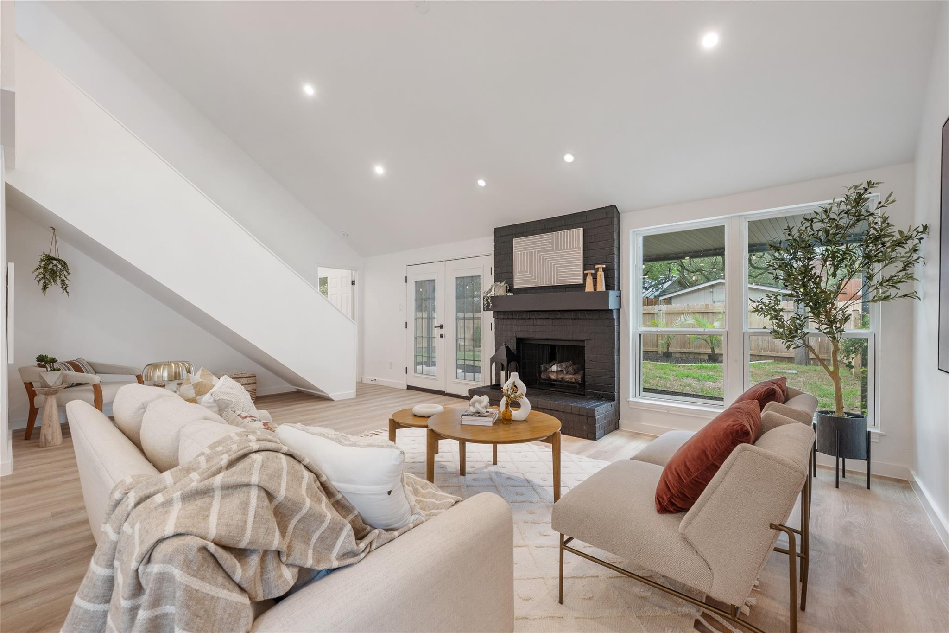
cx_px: 474
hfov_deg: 100.4
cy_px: 316
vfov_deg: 77.3
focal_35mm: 15
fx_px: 395
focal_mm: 15
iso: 250
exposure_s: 1/2
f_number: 8
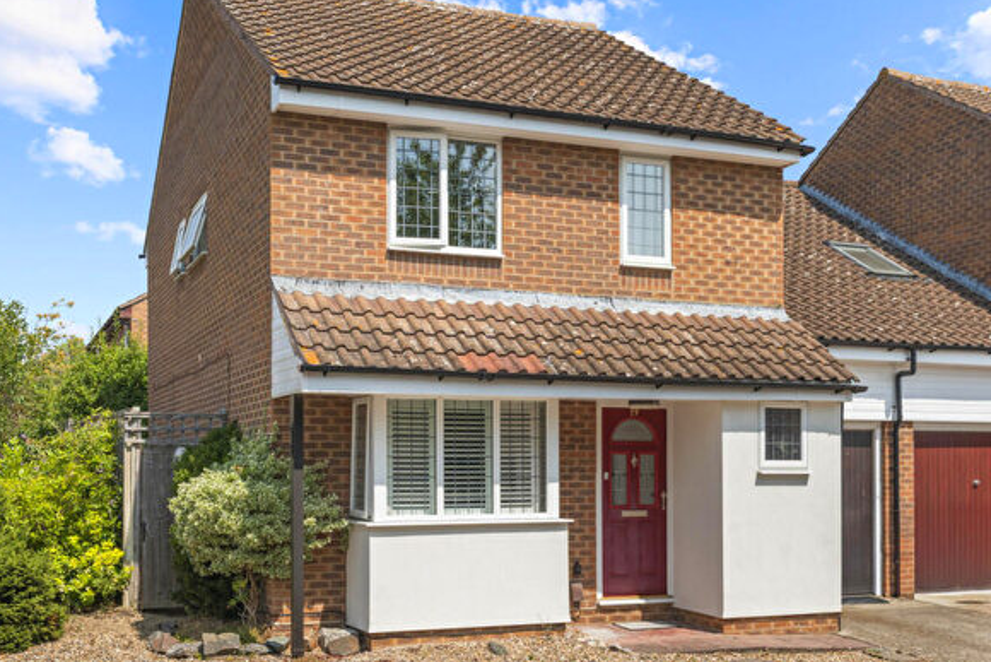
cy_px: 348
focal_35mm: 42
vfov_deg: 32.2
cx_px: 468
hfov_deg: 46.8
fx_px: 1145
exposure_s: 1/200
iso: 320
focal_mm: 34.5
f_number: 8
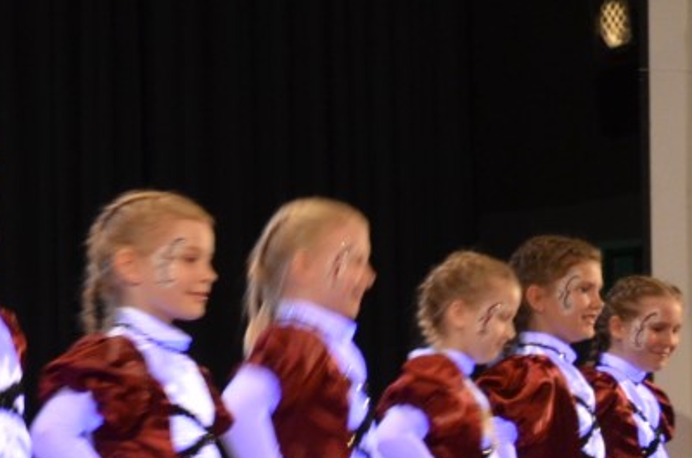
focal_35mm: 153
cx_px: -411
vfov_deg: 8.8
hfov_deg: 12.6
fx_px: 2936
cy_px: 641
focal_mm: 25
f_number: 4
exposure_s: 1/30
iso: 1100
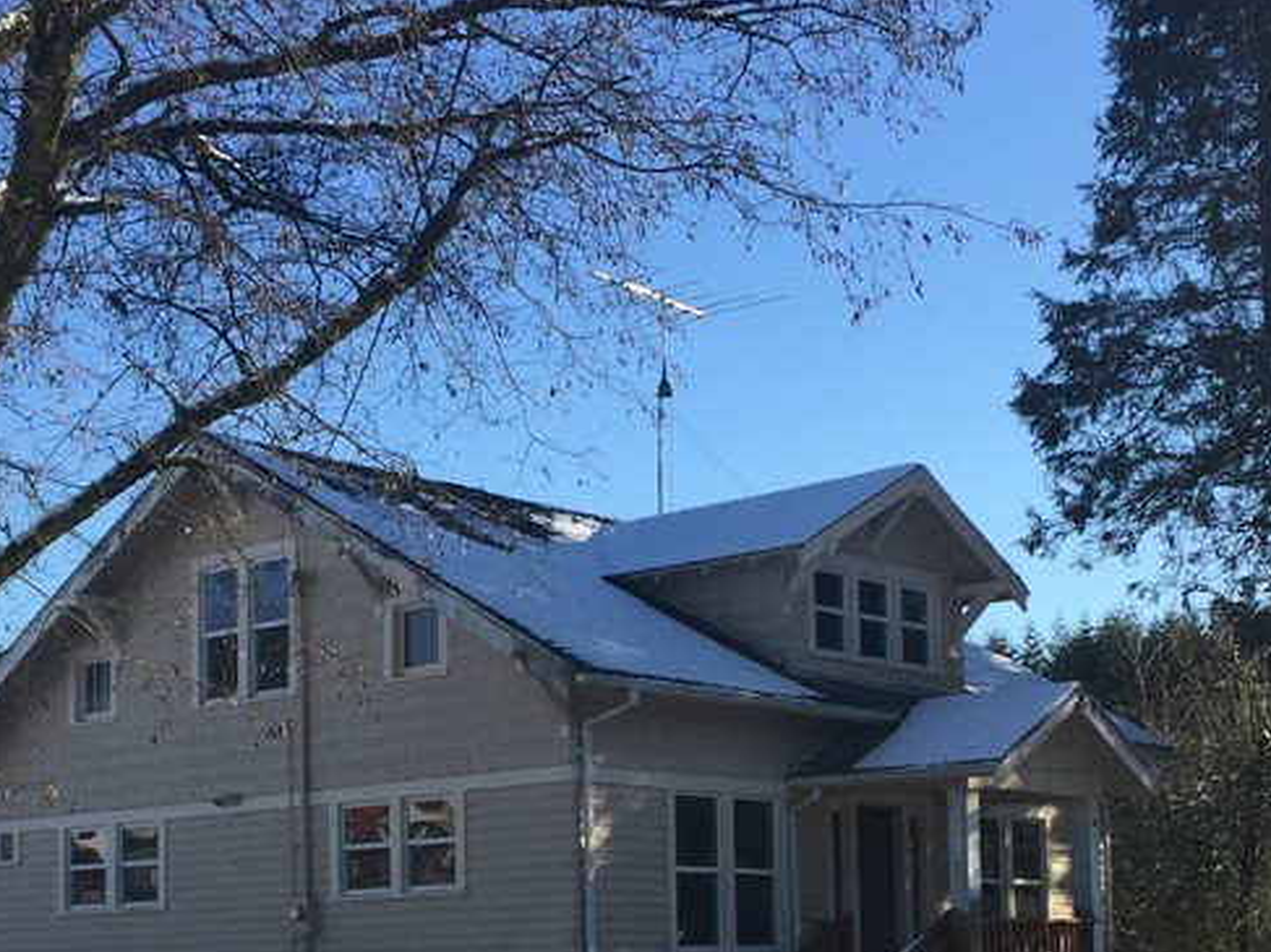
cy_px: 806
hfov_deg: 31.7
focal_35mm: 61
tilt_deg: +3.9
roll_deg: +1.2
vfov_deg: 23.5
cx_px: 613
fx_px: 2239
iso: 32
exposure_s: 1/1412
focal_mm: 4.15
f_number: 2.2
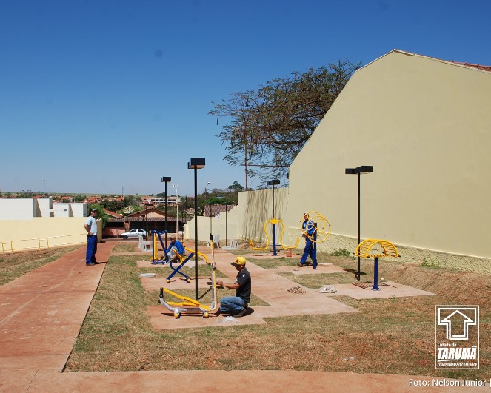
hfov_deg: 52.8
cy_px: 196
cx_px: 224
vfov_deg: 43.4
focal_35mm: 34
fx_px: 494
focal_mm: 20
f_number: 8
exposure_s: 1/250
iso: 100
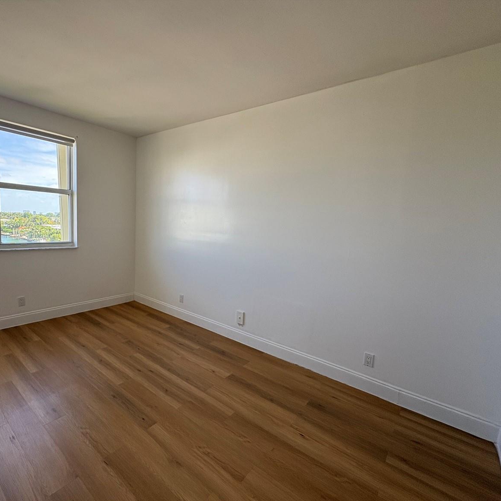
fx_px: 278
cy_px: 257
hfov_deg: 82.8
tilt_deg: -6.9
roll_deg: -2.1
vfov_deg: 84.0
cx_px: 197
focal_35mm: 17
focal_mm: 2.22
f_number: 2.2
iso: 80
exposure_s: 1/119
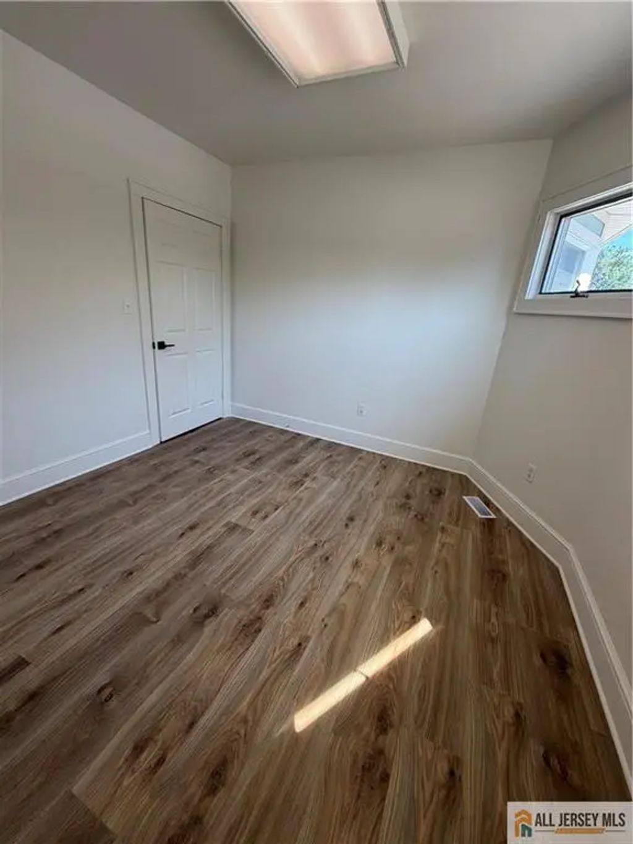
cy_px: 422
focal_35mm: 14
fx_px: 341
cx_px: 316
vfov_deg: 102.1
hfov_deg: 85.7
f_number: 2.2
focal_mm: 2.22
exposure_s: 1/120
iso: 100
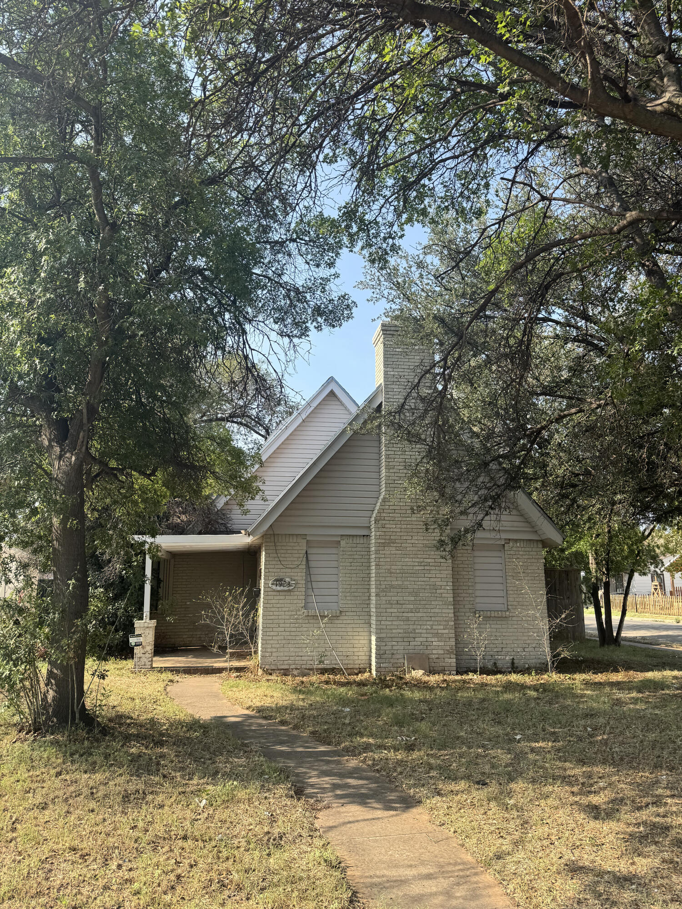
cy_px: 454
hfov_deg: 56.8
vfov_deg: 71.6
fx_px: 630
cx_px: 341
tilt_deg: +11.4
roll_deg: +0.1
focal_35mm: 24
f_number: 1.78
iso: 80
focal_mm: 6.76
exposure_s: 1/1597
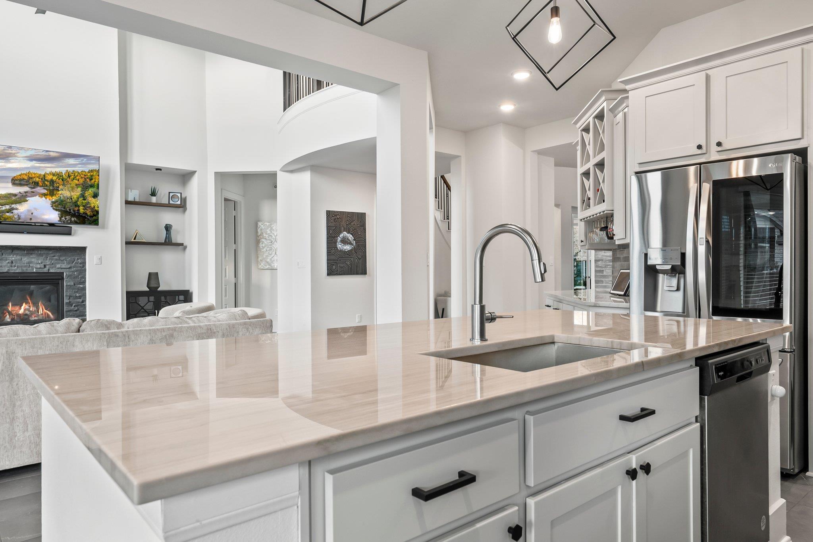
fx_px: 542
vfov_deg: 53.2
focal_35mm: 24
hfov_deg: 73.7
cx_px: 406
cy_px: 271
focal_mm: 24
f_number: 10
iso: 1600
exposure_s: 1/4
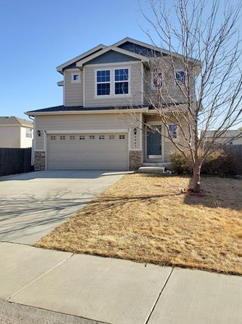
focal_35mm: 28
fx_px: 262
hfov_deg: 49.6
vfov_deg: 63.5
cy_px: 155
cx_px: 120
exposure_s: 1/430
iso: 50
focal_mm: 4.3
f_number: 2.4
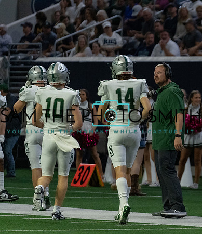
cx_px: 197
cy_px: 85
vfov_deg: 4.5
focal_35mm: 415
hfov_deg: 3.9
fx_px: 2959
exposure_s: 1/1250
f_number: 2.8
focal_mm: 200
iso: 4000
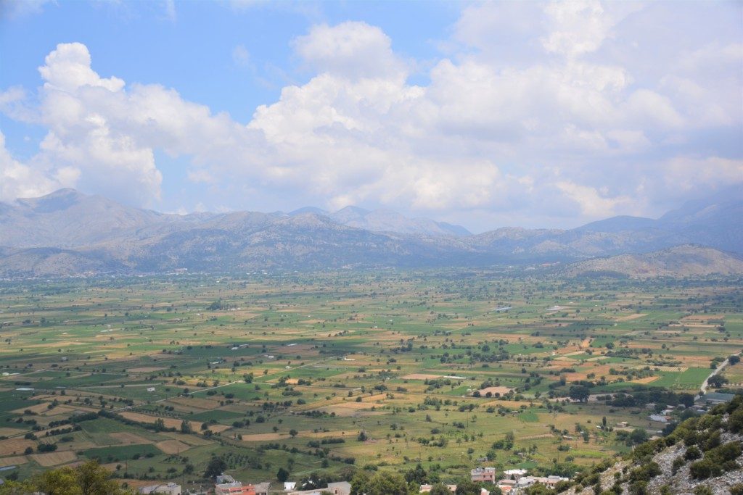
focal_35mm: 44
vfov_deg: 30.9
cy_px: 248
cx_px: 372
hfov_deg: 45.0
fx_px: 898
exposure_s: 1/320
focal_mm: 29
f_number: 9
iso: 100
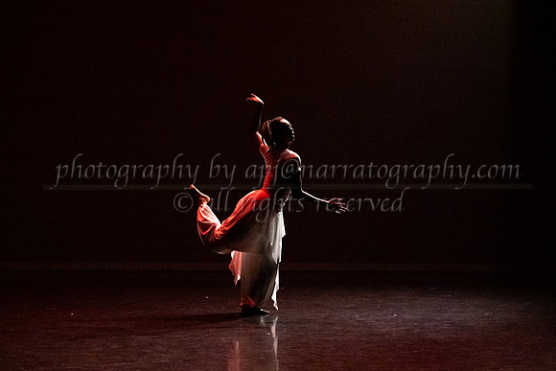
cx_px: 282
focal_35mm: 94
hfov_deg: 21.7
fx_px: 1453
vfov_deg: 14.5
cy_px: 186
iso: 6400
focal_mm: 75
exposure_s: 1/400
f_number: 4
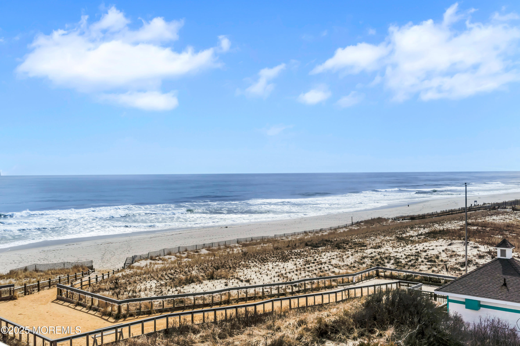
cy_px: 173
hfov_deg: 54.4
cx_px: 260
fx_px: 506
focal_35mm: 35
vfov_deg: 37.9
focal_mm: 35
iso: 200
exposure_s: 1/1600
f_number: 8
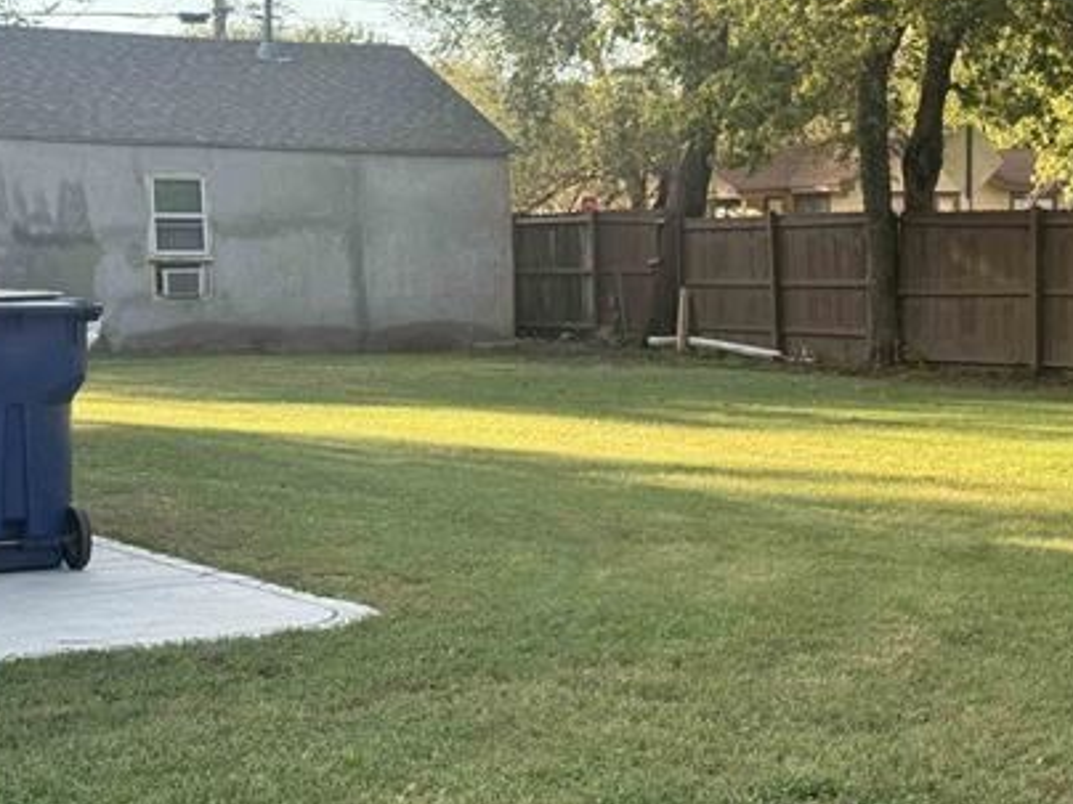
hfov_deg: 25.3
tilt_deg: -4.8
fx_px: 2356
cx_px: 813
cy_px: 509
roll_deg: +1.4
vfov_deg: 19.3
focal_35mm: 76
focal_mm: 6.76
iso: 64
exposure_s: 1/531
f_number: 1.78
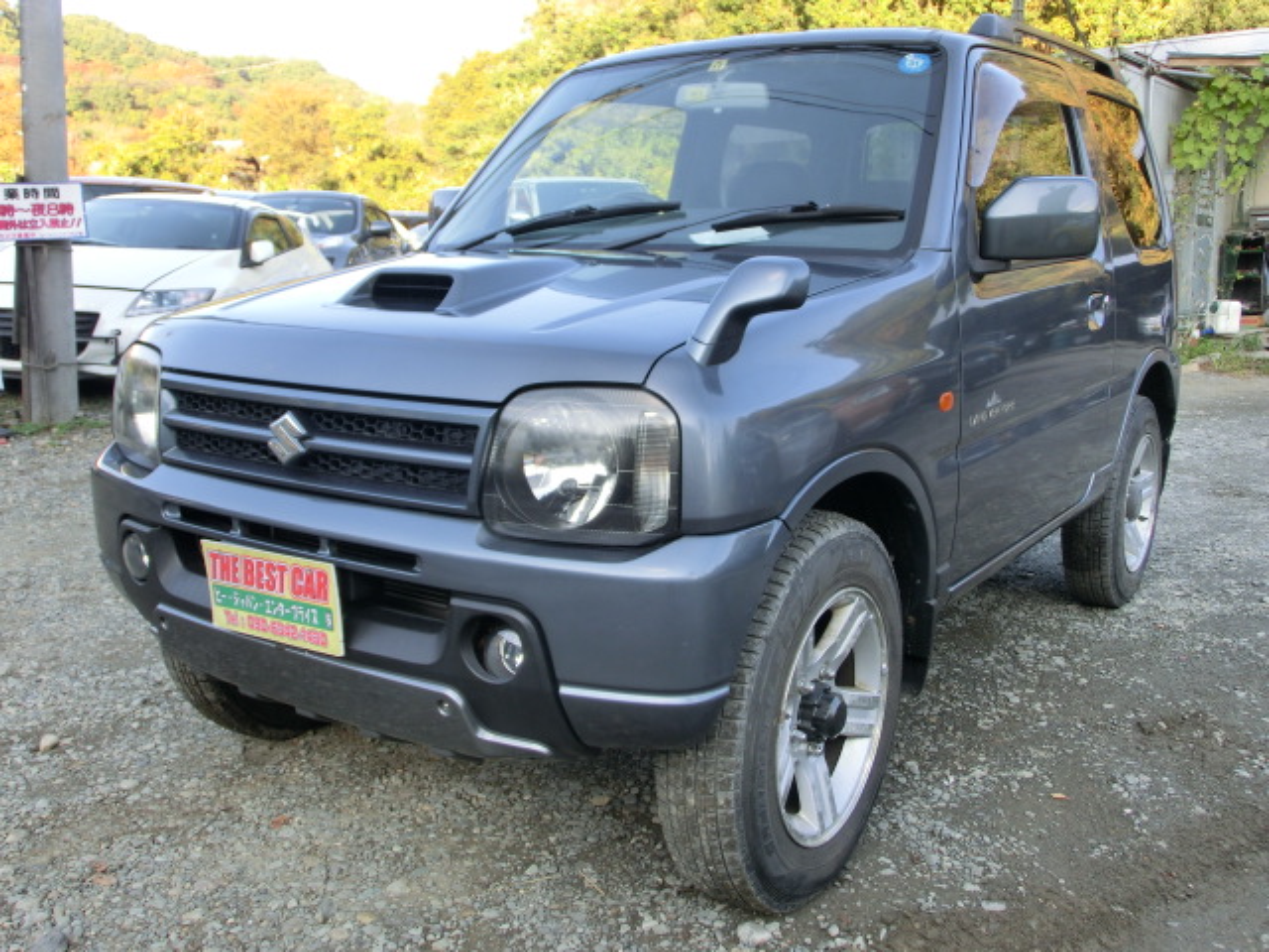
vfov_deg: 38.7
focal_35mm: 37
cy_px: 476
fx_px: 1356
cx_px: 634
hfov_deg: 50.1
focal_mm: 6.61
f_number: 3.9
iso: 100
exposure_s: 1/125
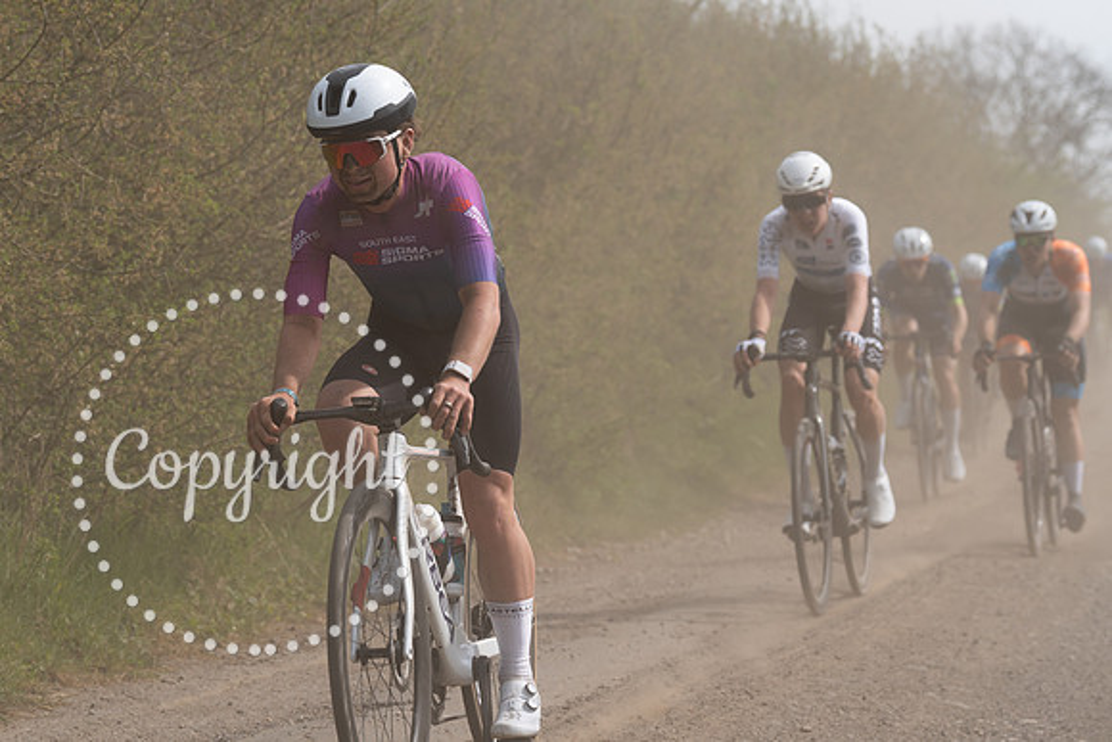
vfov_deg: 10.6
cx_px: 379
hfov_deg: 15.8
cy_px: 220
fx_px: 3997
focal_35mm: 129
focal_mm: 92
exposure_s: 1/1000
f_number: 5
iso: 160
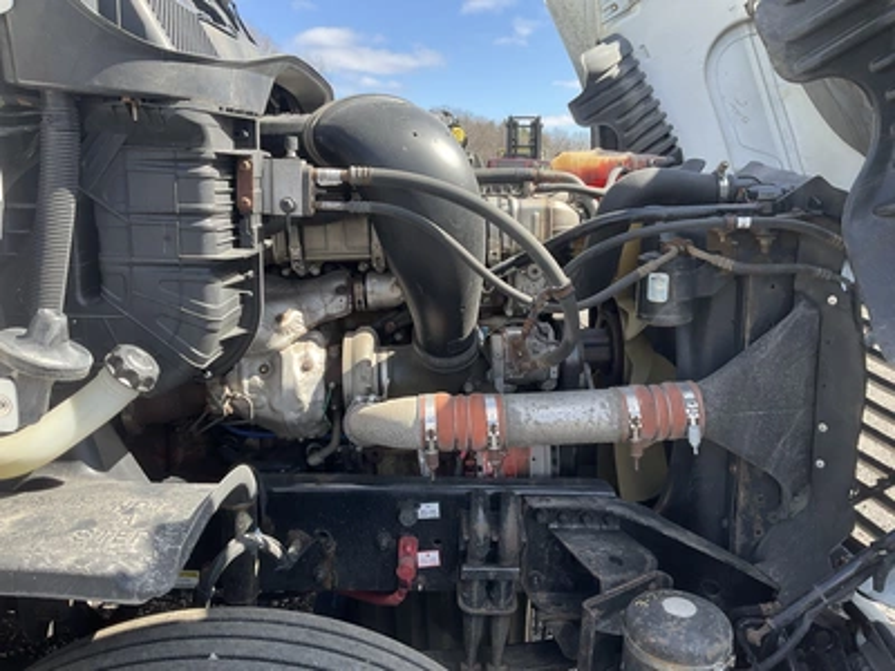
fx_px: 750
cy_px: 336
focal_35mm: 29
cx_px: 448
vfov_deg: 48.2
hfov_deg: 61.7
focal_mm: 3
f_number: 1.8
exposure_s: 1/335
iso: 25
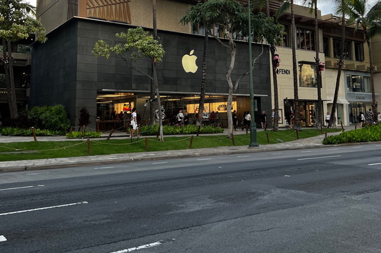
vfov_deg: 35.3
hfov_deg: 51.9
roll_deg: +0.8
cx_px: 188
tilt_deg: +8.2
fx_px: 391
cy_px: 72
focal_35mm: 37
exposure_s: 1/833
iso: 50
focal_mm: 5.7
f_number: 1.5
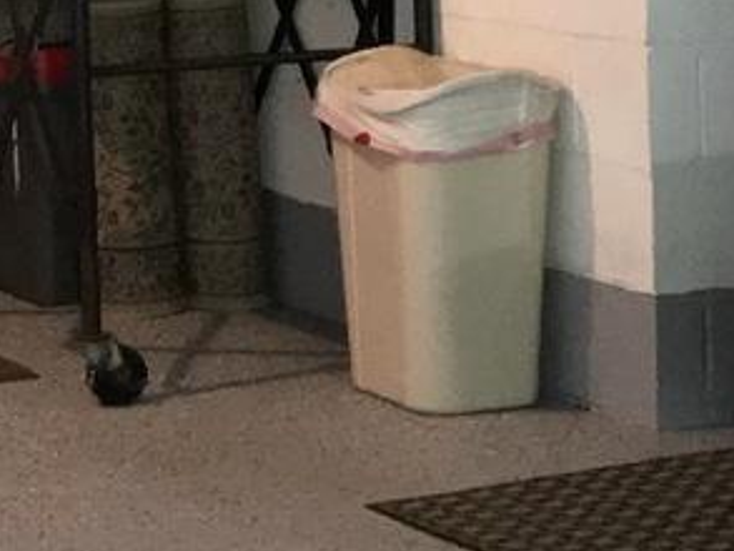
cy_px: -190
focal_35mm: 153
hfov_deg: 12.9
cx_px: 158
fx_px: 3246
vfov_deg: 9.5
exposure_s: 1/30
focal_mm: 3.99
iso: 100
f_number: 1.8
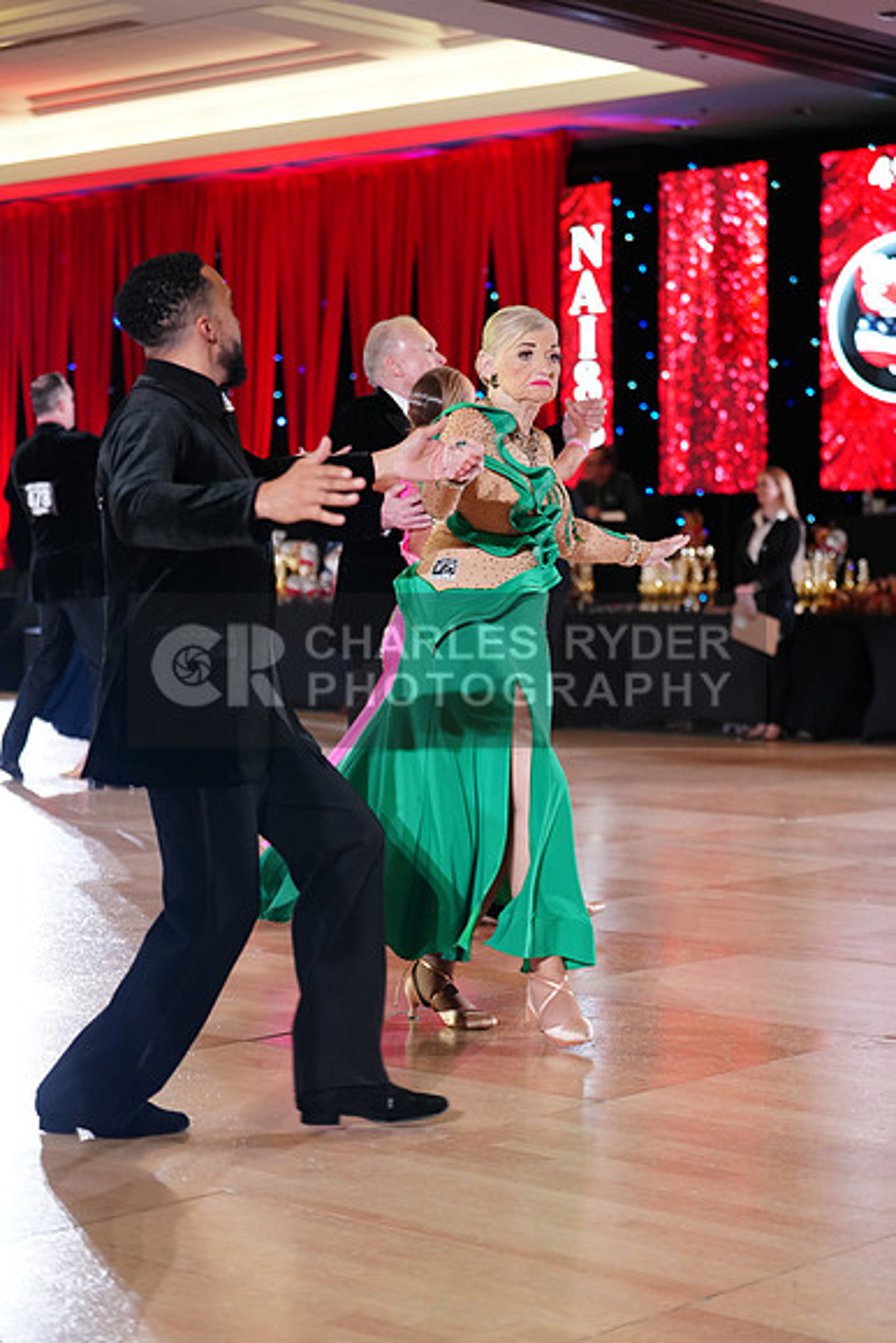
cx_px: 448
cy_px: 672
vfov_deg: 28.8
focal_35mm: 70
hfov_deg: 19.5
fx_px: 2612
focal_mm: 70
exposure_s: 1/400
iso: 2500
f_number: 2.8
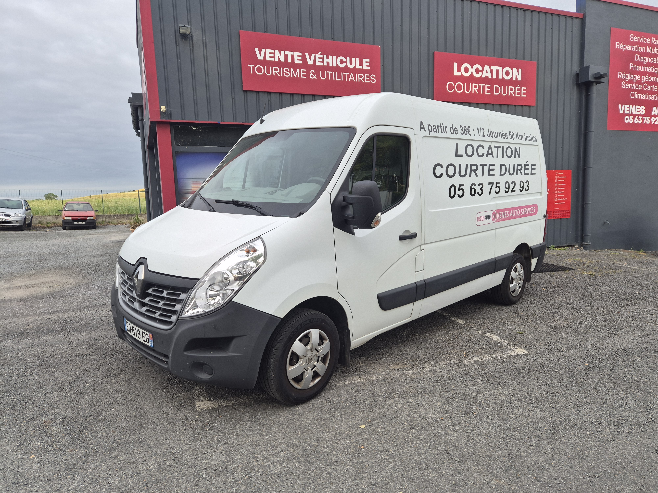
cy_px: 246
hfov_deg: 73.9
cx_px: 329
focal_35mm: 23
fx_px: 437
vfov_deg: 58.9
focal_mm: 5.4
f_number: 1.8
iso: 64
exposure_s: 1/359
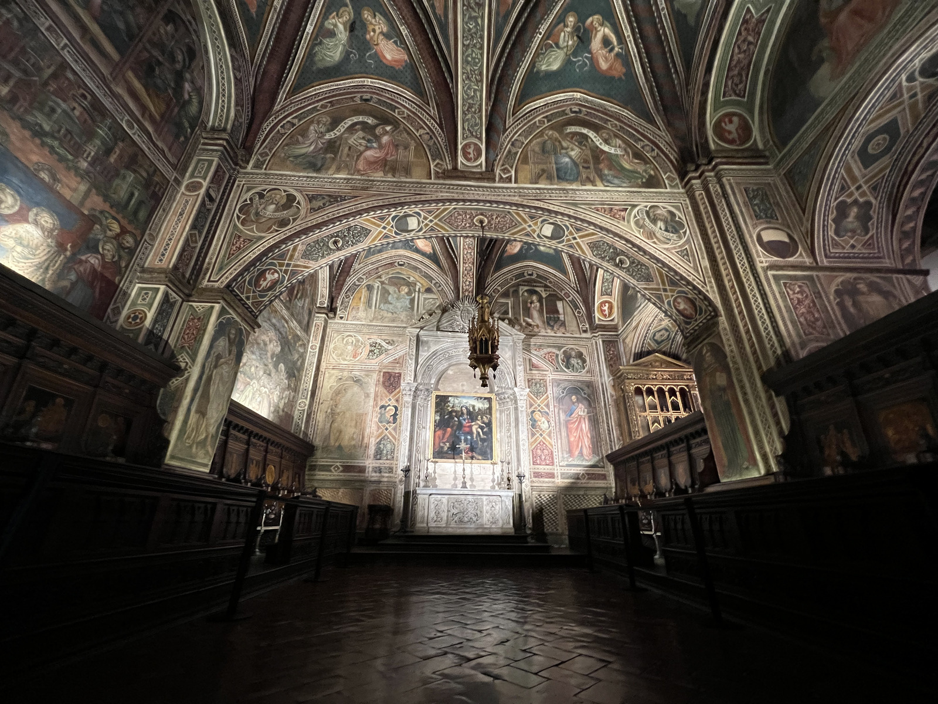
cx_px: 469
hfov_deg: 106.2
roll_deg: -0.5
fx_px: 352
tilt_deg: +25.1
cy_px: 352
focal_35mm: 13
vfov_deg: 89.9
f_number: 1.8
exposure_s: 1/50
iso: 800
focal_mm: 1.57
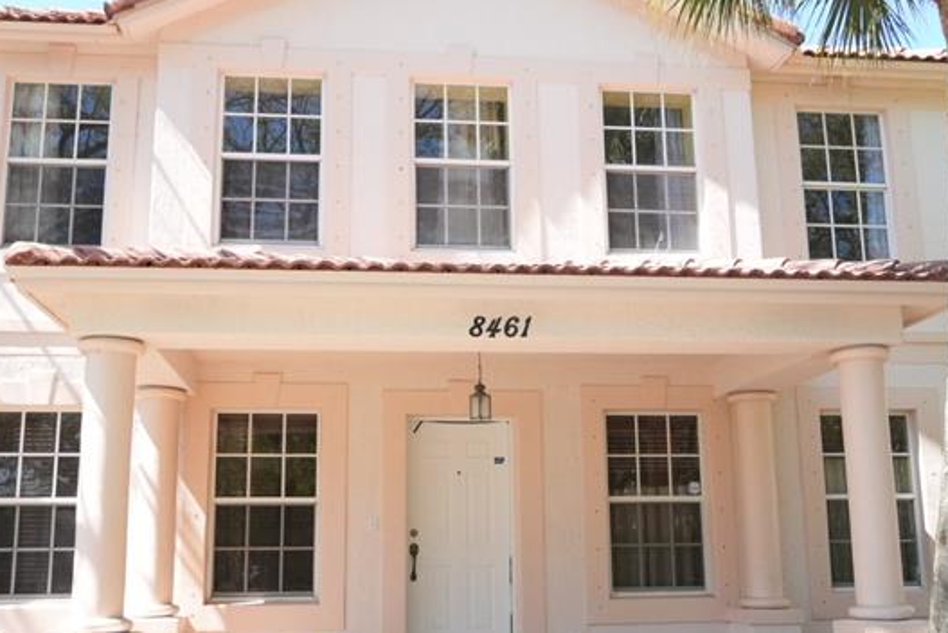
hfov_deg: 47.4
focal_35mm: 41
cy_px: 333
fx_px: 1080
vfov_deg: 32.7
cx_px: 466
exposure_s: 1/4000
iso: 1600
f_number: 3.5
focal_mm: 18
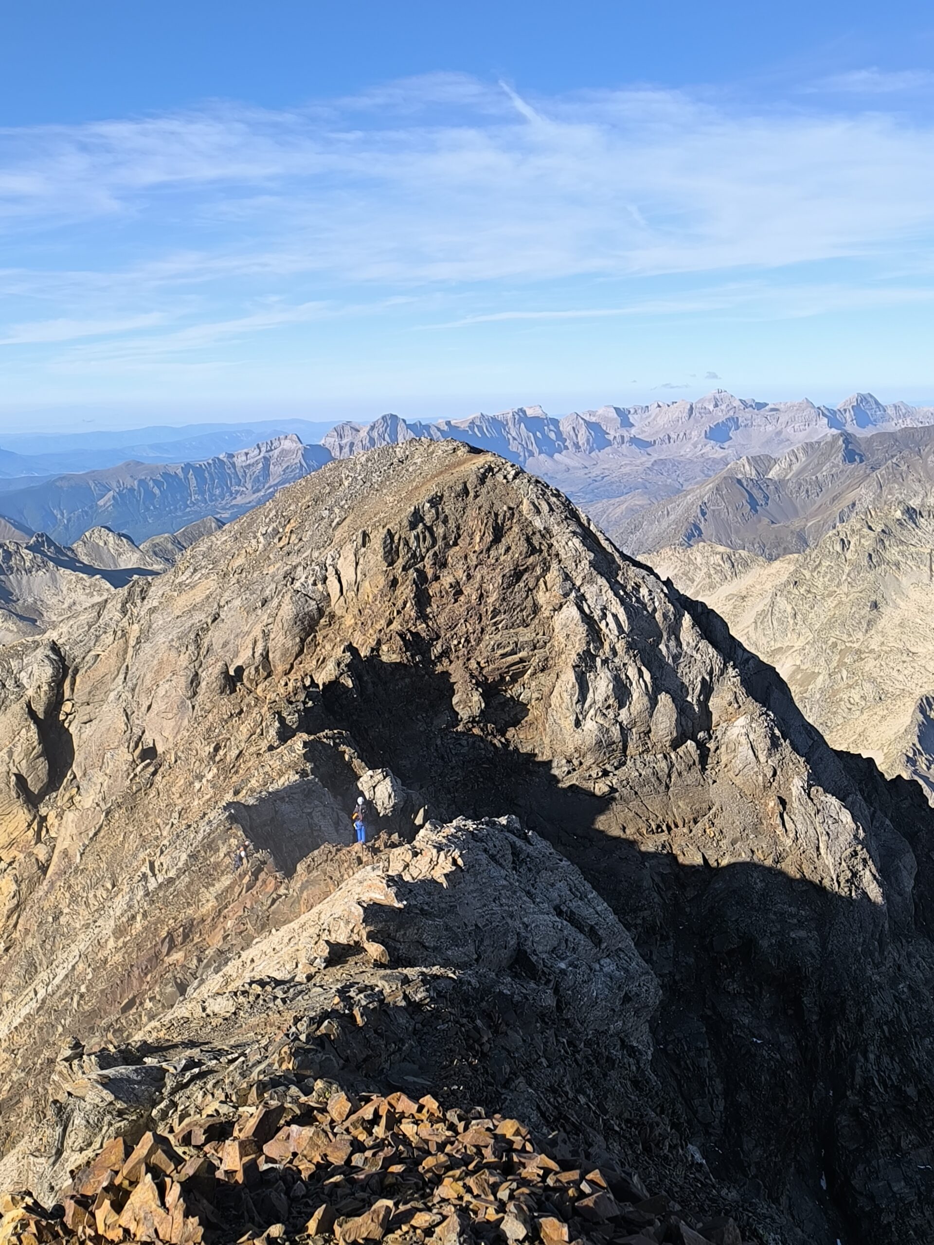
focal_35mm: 39
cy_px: 622
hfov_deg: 36.8
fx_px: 1403
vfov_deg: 47.9
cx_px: 467
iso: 50
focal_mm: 6.14
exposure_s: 1/702
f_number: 1.65
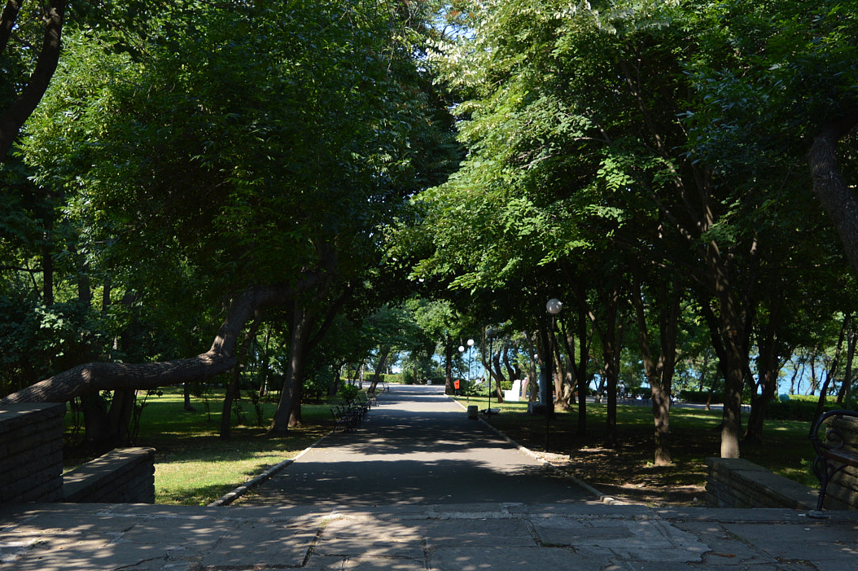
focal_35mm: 41
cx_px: 421
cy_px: 335
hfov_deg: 47.4
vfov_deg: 32.5
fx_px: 976
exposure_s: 1/400
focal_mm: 18
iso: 100
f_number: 3.5
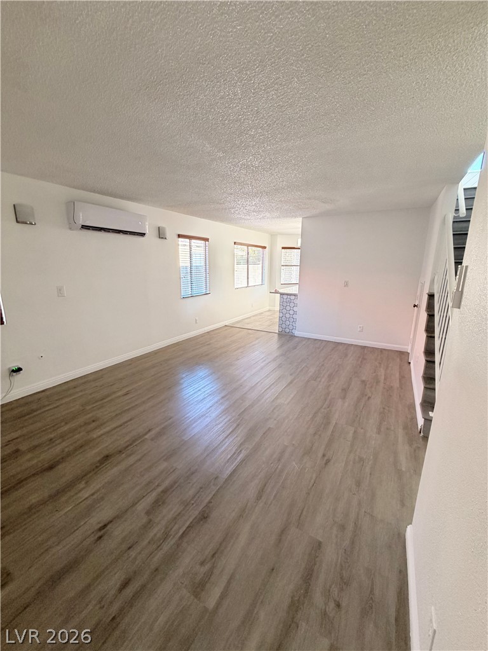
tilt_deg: -13.8
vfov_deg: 102.1
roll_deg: +0.1
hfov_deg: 85.7
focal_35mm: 14
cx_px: 244
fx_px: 263
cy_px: 326
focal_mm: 2.22
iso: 200
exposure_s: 1/60
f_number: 2.2
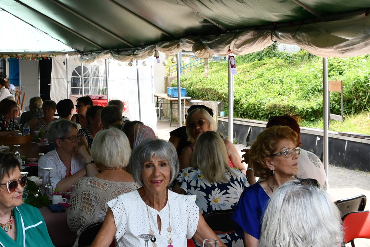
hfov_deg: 28.3
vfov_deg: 19.2
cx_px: 121
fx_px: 730
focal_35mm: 71
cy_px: 140
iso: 220
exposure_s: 1/250
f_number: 5.6
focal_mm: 20
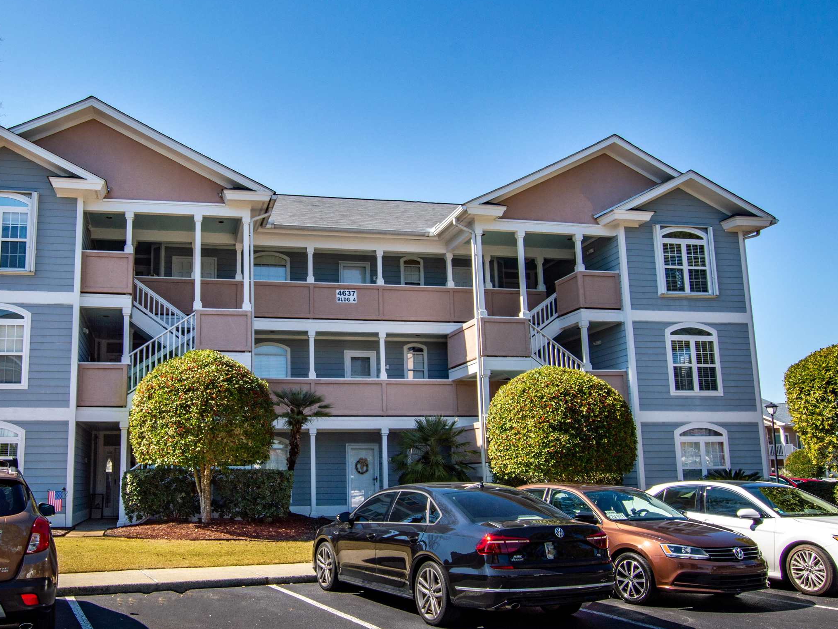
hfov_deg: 55.0
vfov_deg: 43.2
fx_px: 792
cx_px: 308
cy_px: 340
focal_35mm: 33
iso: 100
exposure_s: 1/200
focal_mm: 15
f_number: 9
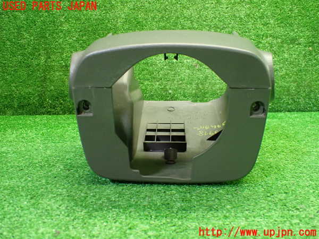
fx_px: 276
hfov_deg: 60.0
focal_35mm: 30
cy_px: 120
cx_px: 160
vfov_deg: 46.8
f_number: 2.3
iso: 800
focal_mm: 5.4
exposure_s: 1/80
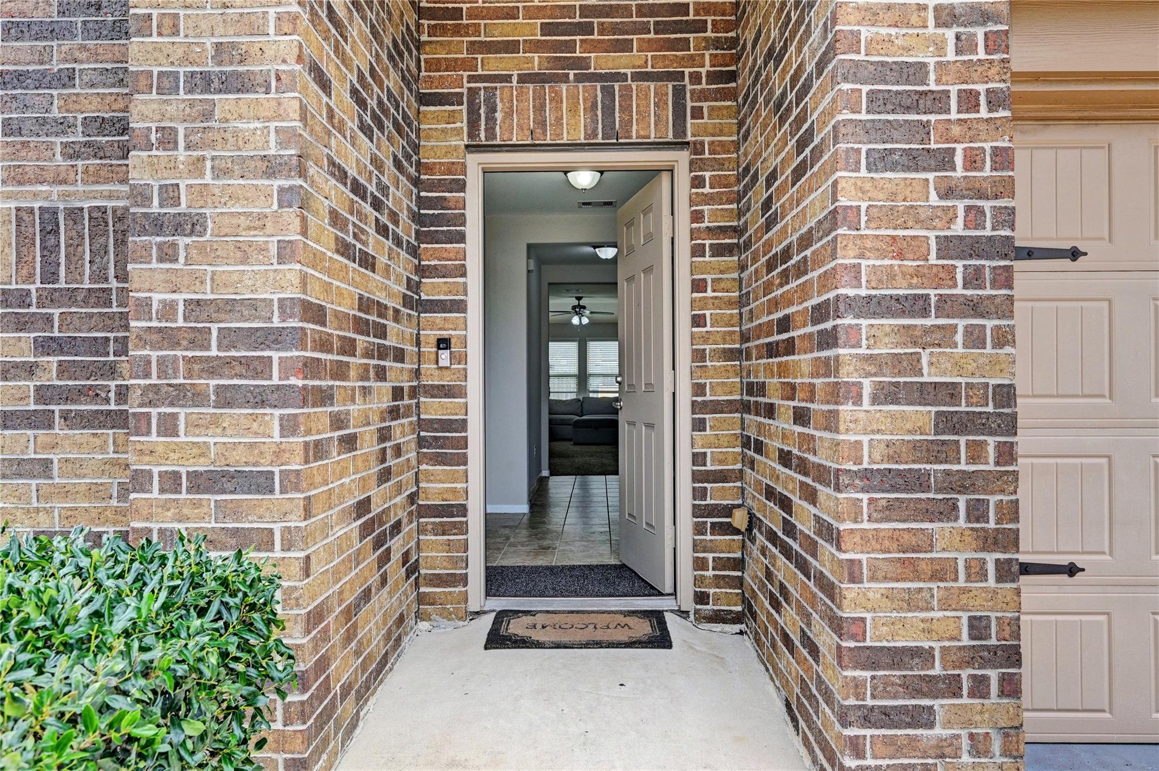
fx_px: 820
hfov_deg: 70.5
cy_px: 386
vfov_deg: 50.3
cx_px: 580
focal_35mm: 26
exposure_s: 1/80
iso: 400
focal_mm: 25.5
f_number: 8
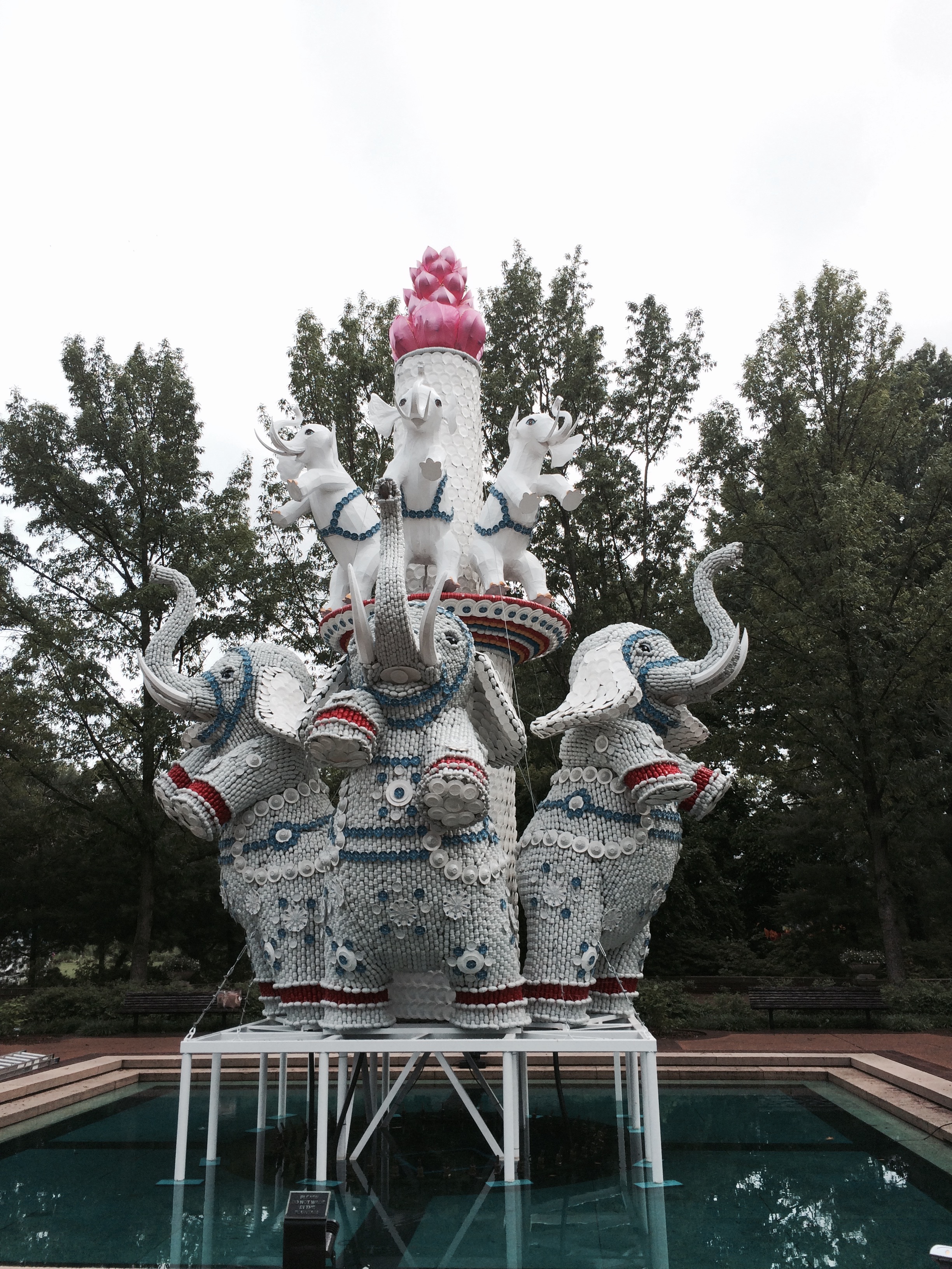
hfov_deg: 48.2
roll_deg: +2.9
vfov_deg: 61.7
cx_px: 476
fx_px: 1063
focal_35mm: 29
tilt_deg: +12.5
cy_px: 634
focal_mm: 4.15
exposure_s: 1/1520
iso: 32
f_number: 2.2
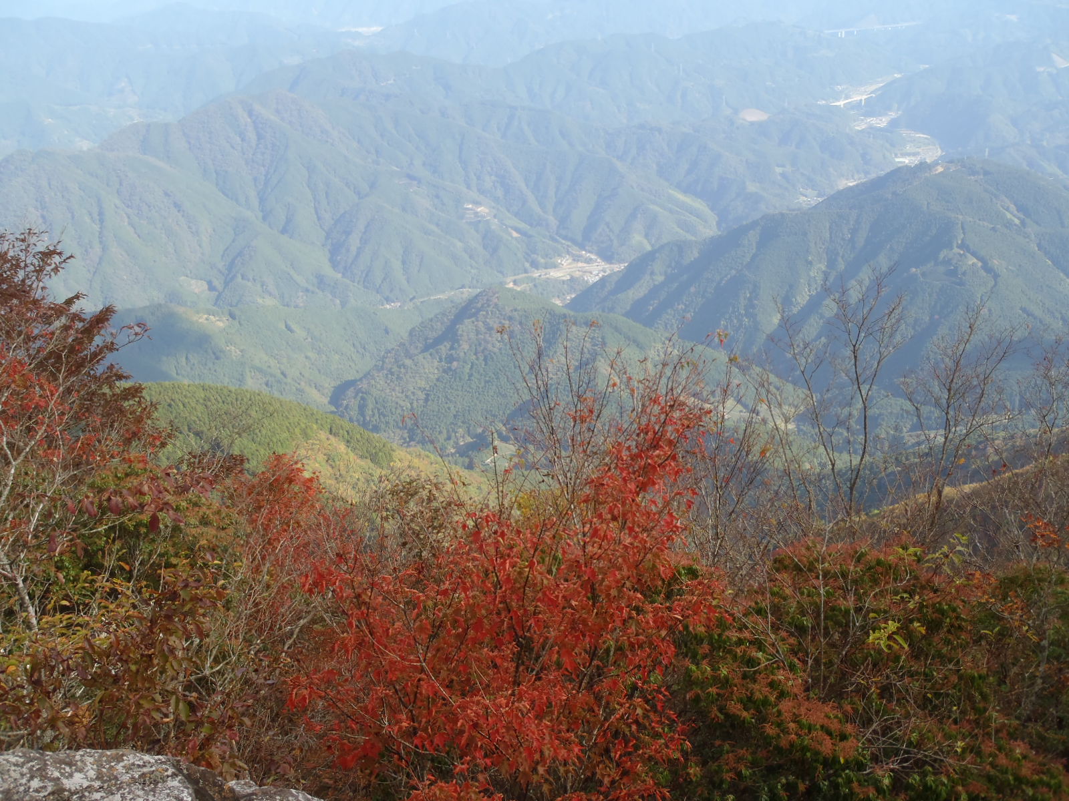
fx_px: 1174
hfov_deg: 49.0
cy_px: 400
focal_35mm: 38
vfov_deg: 37.7
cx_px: 534
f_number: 4.6
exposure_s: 1/160
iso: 80
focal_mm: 6.83
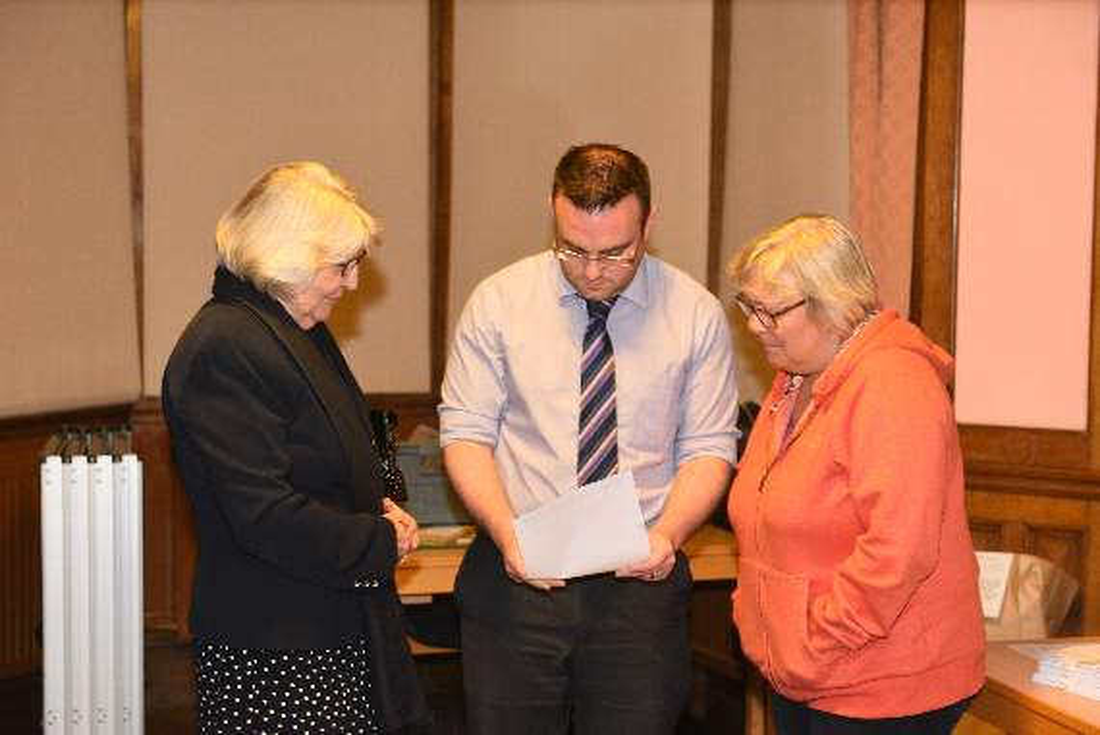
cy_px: 368
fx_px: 2018
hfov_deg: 30.5
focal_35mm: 66
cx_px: 550
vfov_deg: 20.6
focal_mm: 66
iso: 3200
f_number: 4.5
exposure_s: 1/60
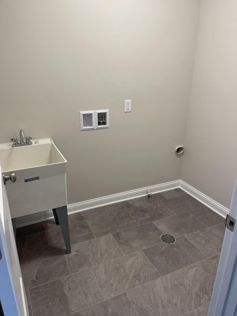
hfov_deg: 54.9
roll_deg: +0.6
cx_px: 118
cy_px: 158
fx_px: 228
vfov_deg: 69.4
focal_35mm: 25
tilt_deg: -20.0
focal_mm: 5.1
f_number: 1.6
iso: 125
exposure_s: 1/120
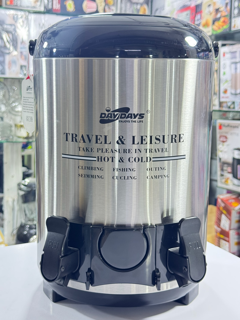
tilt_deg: -8.0
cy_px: 165
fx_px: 481
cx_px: 117
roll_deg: -1.6
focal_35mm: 52
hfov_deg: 28.0
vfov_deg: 36.8
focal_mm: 6.76
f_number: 1.78
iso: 160
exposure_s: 1/50
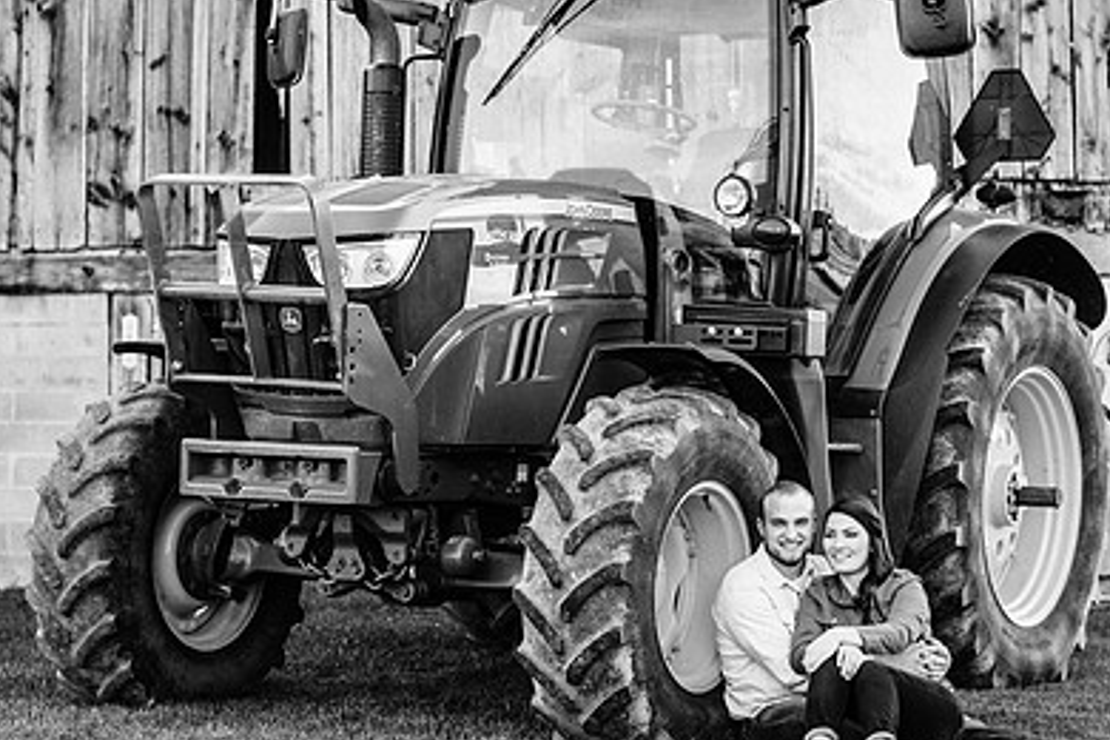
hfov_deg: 22.8
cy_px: 351
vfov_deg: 15.4
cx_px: 690
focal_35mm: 89
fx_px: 2744
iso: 200
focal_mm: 58
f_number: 3.2
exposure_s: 1/640
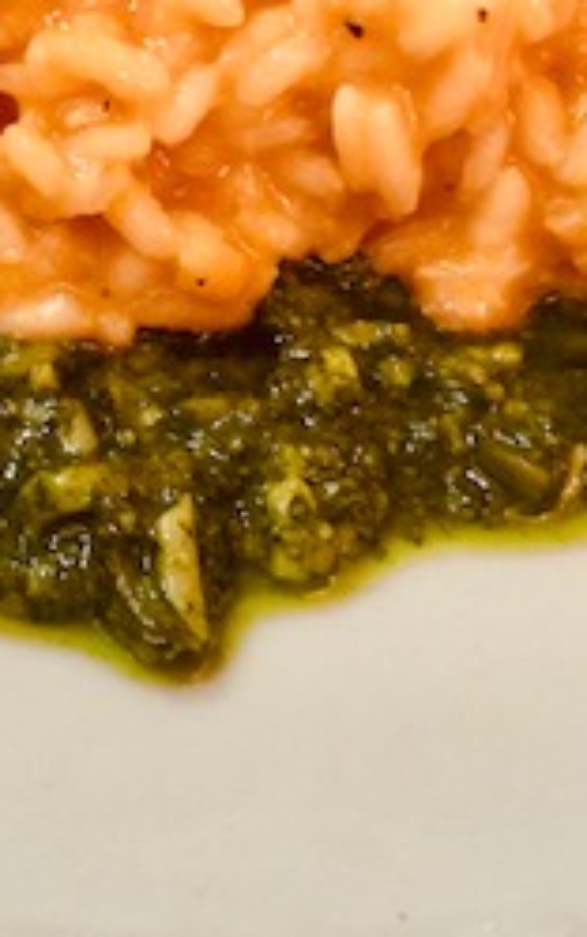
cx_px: 53
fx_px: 2019
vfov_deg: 25.7
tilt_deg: -44.9
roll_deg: +0.7
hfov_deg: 16.3
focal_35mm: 79
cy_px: 181
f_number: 2.2
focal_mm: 4.15
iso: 100
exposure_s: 1/10
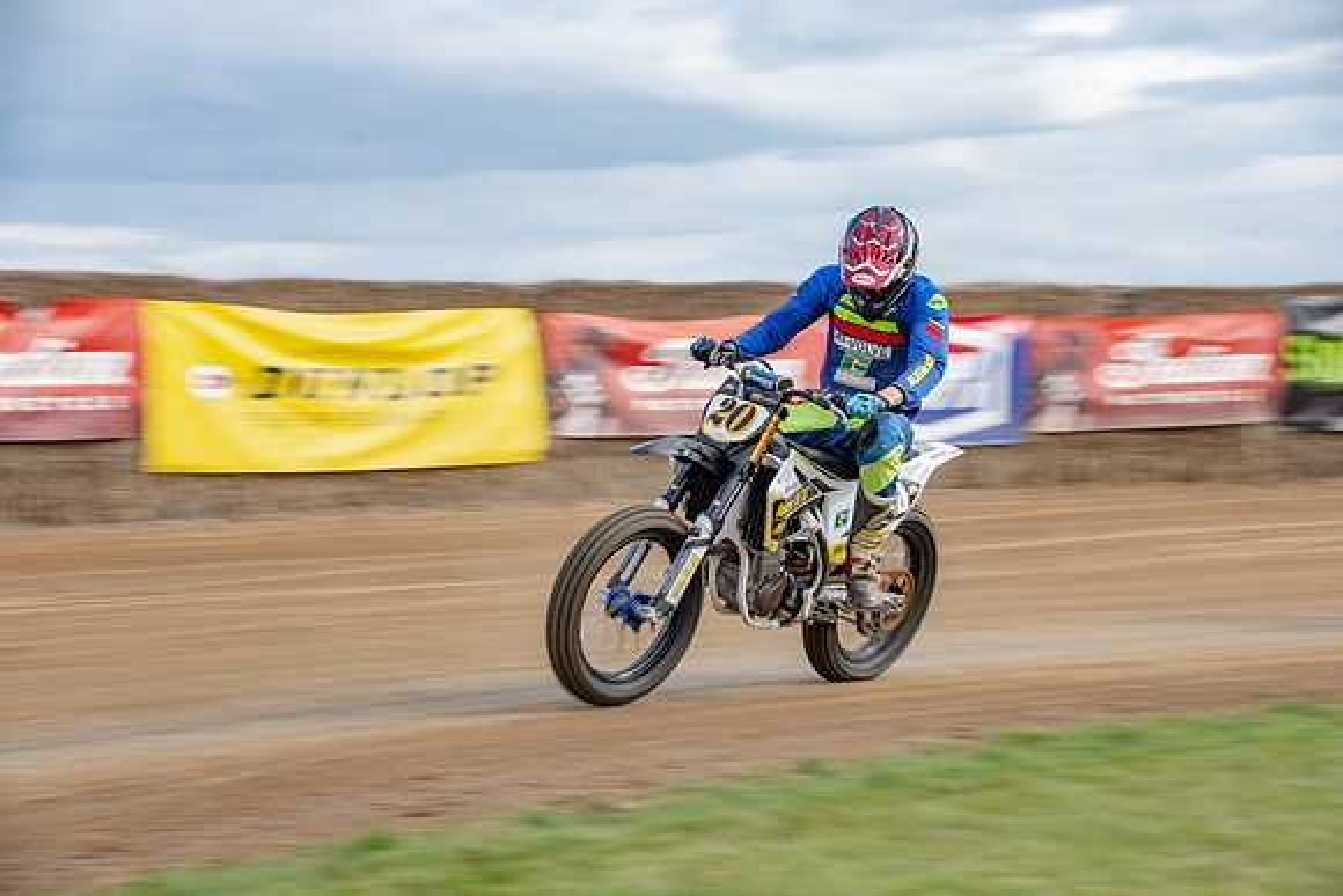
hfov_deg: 19.5
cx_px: 672
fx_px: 3918
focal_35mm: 105
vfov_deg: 13.0
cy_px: 448
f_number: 8
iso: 100
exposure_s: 1/100
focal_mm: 70
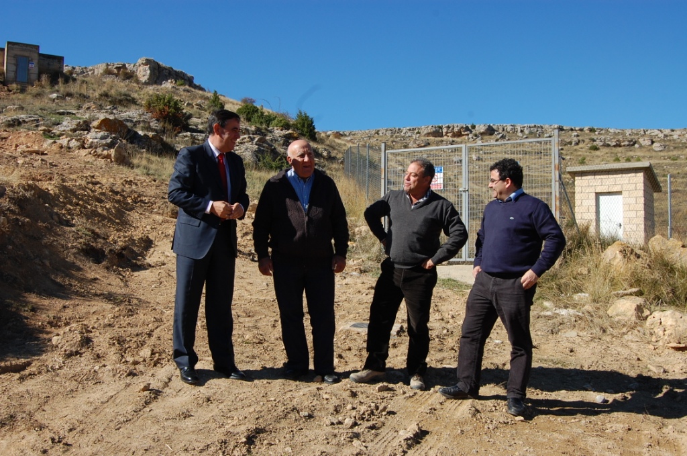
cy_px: 228
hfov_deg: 53.2
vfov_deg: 36.7
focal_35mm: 36
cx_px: 344
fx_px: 686
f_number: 9
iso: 200
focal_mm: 24
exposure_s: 1/320
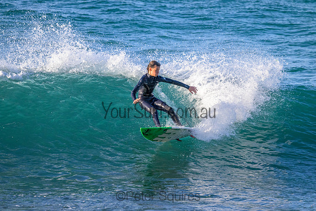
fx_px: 4741
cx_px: 158
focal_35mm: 540
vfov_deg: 2.5
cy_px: 106
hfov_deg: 3.8
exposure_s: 1/2000
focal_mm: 540
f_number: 11
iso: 2800
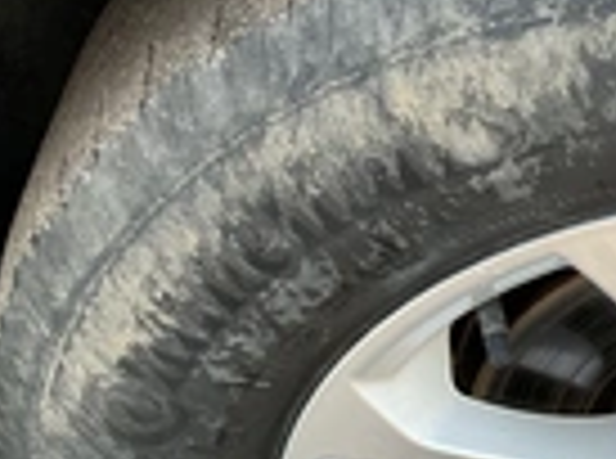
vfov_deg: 17.7
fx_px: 1455
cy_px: 392
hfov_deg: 21.4
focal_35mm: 82
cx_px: 818
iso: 20
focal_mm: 3
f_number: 1.8
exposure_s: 1/190
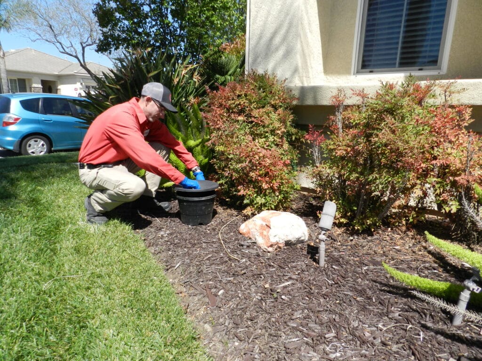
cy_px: 180
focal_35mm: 23
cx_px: 241
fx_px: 320
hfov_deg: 73.9
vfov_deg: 58.9
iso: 160
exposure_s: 1/800
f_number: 4
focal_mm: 4
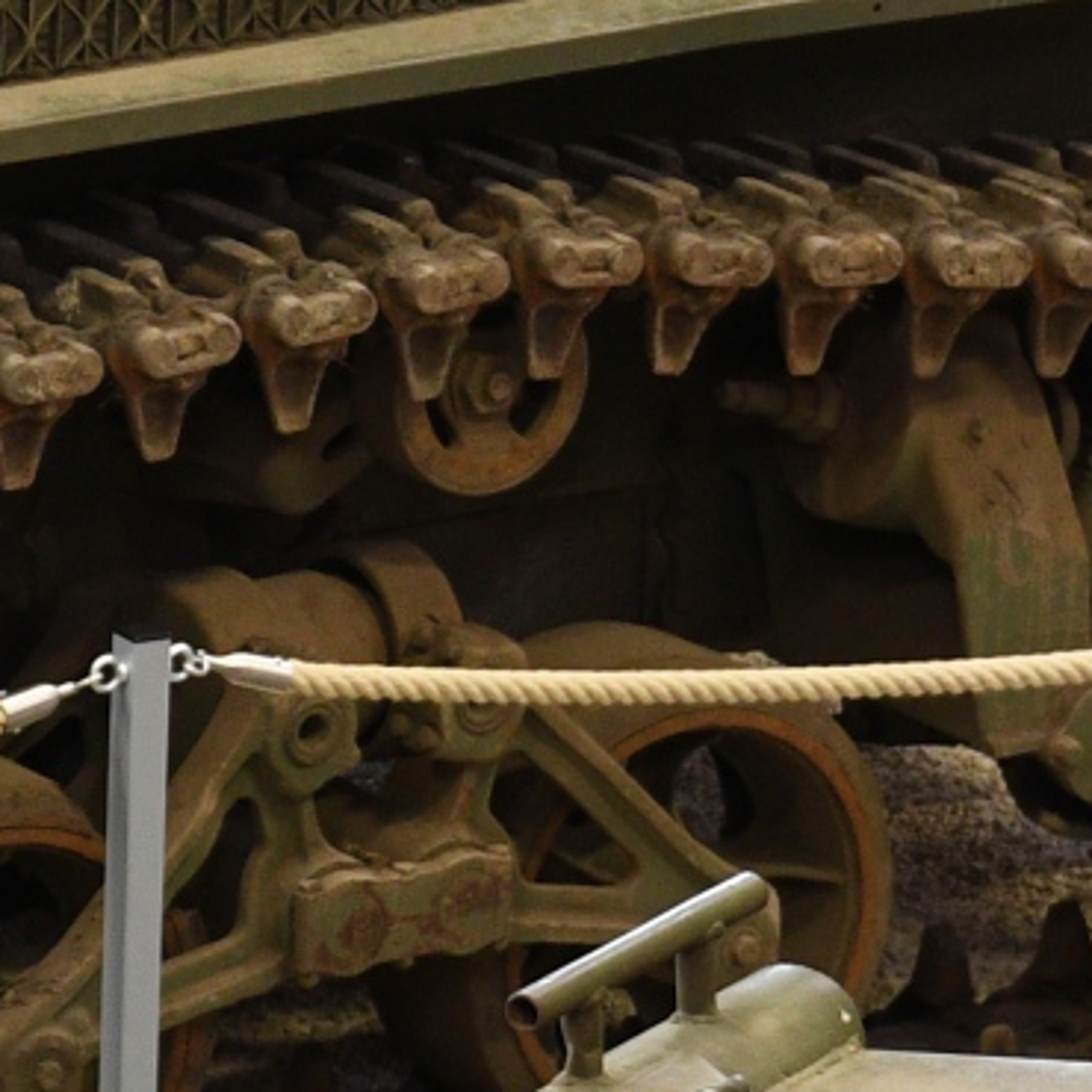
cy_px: -71
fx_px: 13562
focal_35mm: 380
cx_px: -1160
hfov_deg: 4.5
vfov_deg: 4.6
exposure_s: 1/40
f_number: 3.5
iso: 640
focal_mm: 46
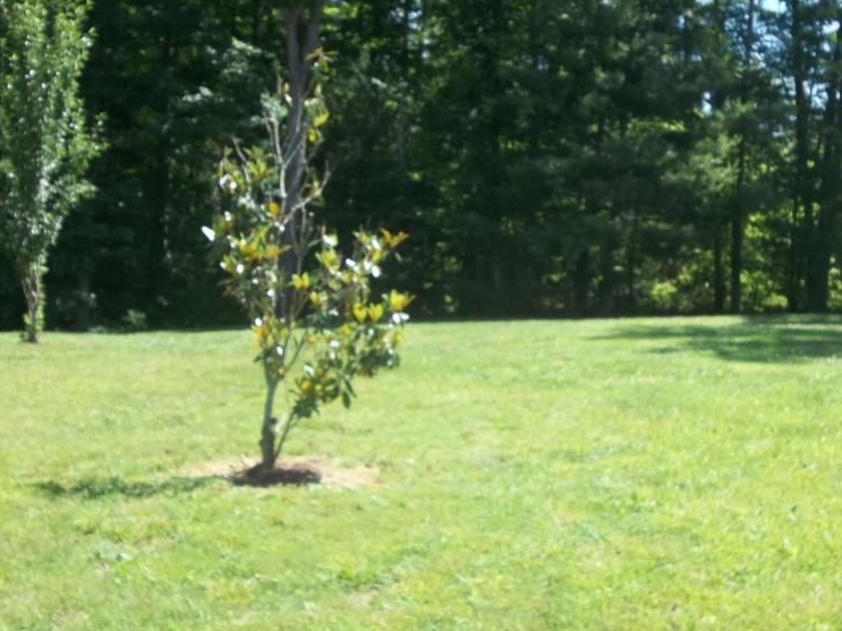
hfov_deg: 37.3
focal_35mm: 51
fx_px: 1240
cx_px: 530
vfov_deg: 28.5
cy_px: 262
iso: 80
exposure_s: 1/250
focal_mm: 6.6
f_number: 4
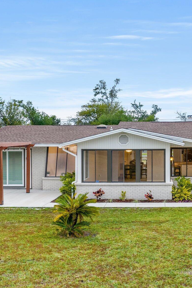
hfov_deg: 29.5
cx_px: 165
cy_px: 139
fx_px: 352
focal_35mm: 44
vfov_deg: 44.5
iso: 100
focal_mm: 12.29
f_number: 2.8
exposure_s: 1/40
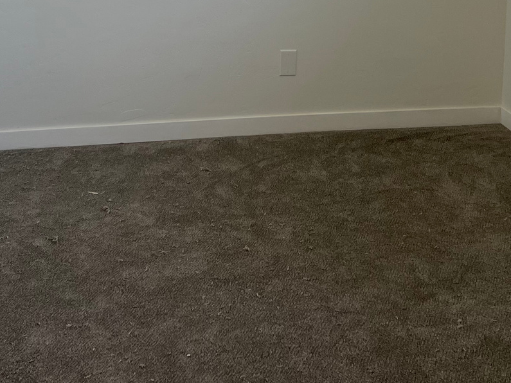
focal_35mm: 67
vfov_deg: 20.9
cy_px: -32
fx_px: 989
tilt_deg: -8.7
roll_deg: -0.1
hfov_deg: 28.9
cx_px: 192
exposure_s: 1/163
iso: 50
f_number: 1.5
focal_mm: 5.7
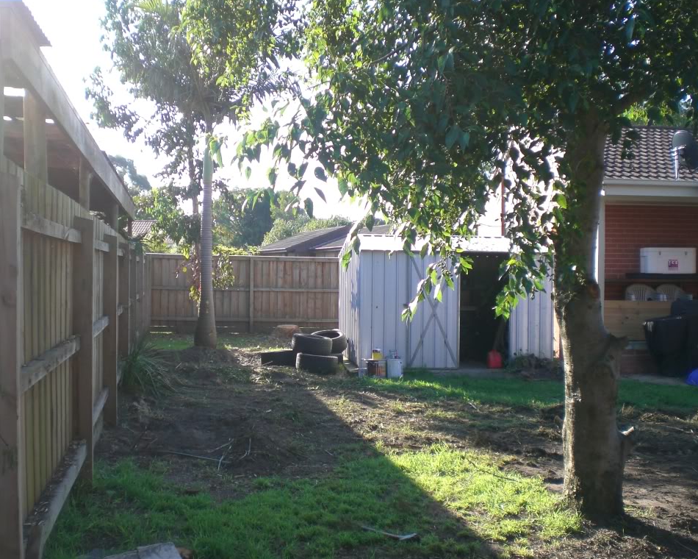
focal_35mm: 40
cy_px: 279
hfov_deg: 45.8
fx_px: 826
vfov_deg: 37.3
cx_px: 328
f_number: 3.1
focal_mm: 6.3
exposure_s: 1/200
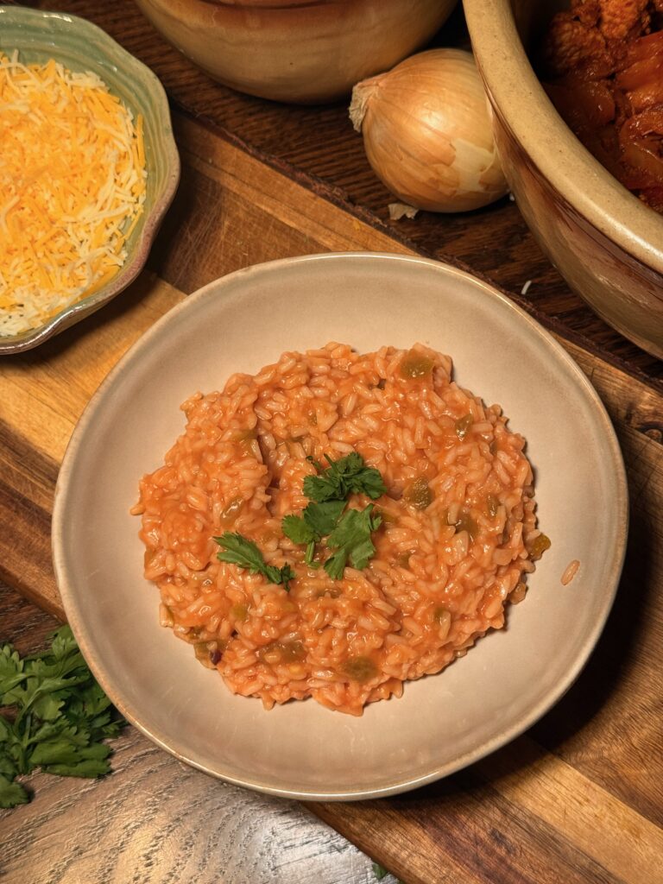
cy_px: 442
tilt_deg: -68.2
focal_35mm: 48
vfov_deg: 39.7
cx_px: 332
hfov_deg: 30.3
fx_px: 1226
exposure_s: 1/60
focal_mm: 6.76
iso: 80
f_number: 1.78
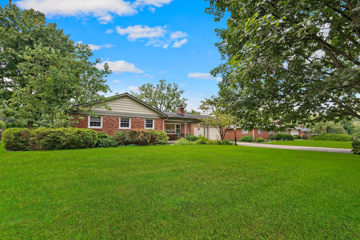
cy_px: 120
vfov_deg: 73.7
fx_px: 160
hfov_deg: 96.7
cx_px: 180
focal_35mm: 16
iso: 64
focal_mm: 16
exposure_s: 1/15
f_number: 8
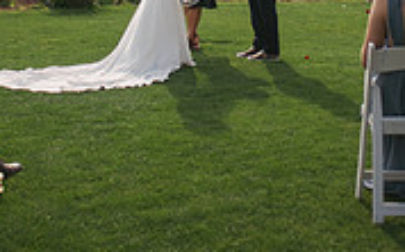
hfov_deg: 22.3
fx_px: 1026
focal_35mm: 93
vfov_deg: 13.0
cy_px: -163
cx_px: 234
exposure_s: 1/8000
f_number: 2.8
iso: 400
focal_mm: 28
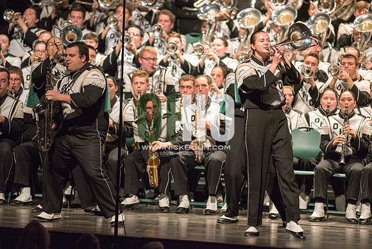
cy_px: 124
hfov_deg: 6.9
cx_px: 186
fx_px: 3101
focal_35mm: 300
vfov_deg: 4.6
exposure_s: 1/500
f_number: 2.8
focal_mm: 300
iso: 4000
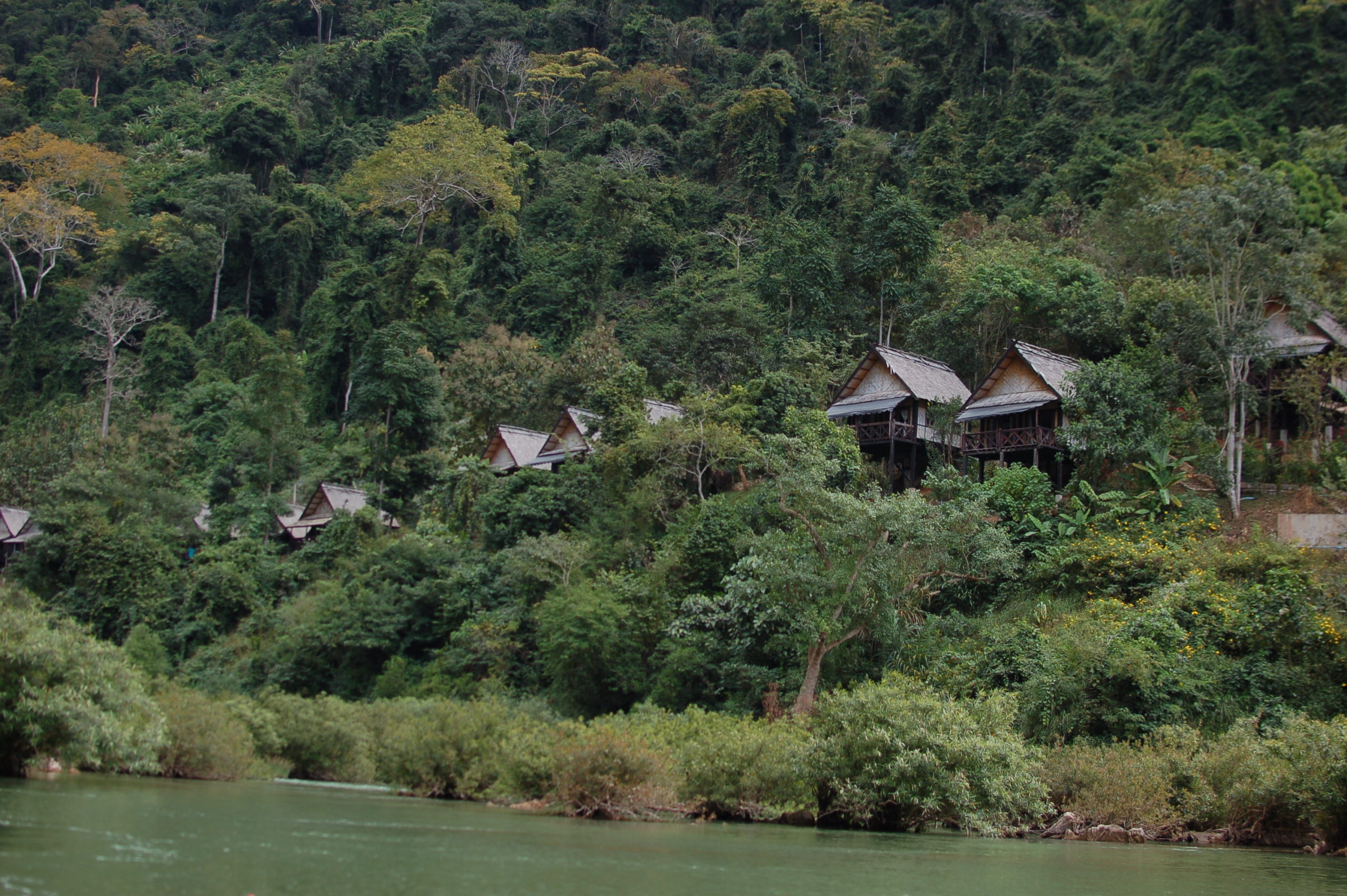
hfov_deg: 37.9
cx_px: 674
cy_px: 448
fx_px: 1963
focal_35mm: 52
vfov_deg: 25.7
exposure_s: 1/640
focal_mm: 35
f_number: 3.2
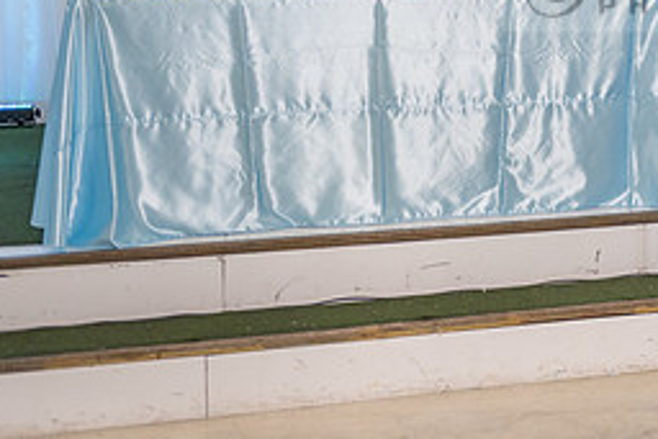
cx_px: 727
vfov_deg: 17.2
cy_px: -30
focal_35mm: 77
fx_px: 1408
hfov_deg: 24.5
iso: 1000
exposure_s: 1/160
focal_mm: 34
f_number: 3.2
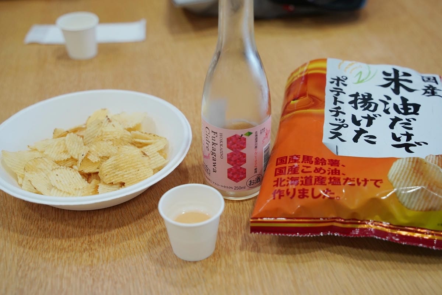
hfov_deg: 40.3
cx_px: 221
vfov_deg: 27.5
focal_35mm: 49
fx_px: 602
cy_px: 148
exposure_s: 1/160
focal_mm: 49
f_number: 4
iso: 800
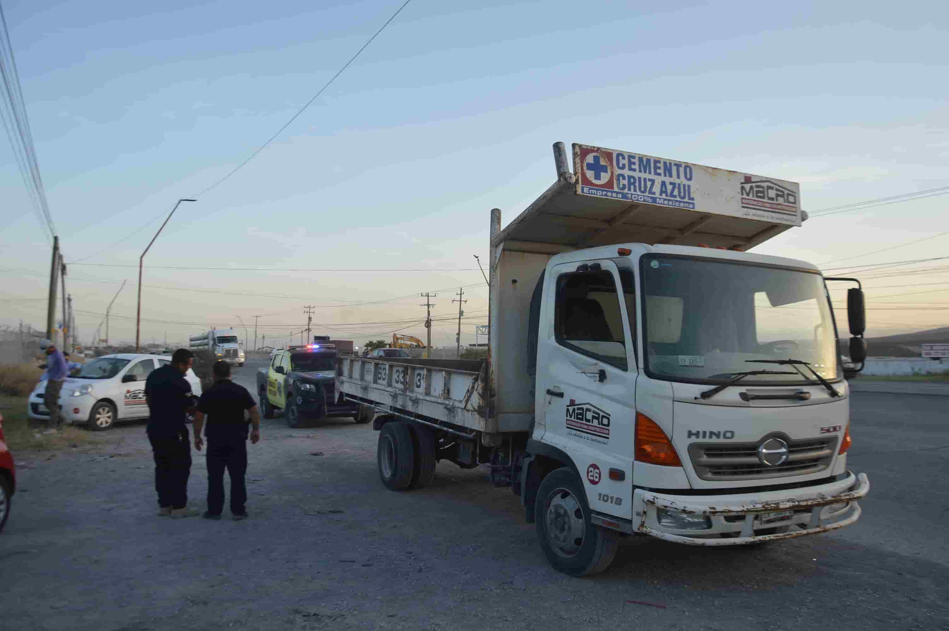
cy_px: 316
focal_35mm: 52
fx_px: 1383
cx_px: 474
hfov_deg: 37.9
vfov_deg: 25.7
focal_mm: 35
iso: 100
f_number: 6.3
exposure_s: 1/160
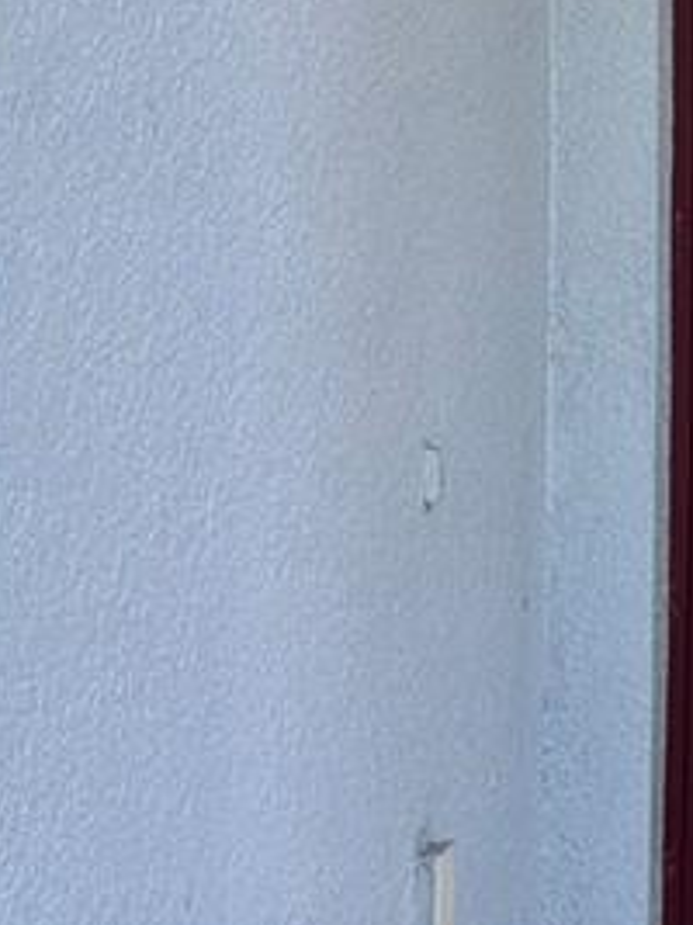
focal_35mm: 108
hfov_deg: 12.8
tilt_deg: +0.8
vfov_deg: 18.0
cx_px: 1126
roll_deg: -0.7
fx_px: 2885
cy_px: 118
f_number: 1.78
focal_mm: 6.86
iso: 80
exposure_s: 1/630
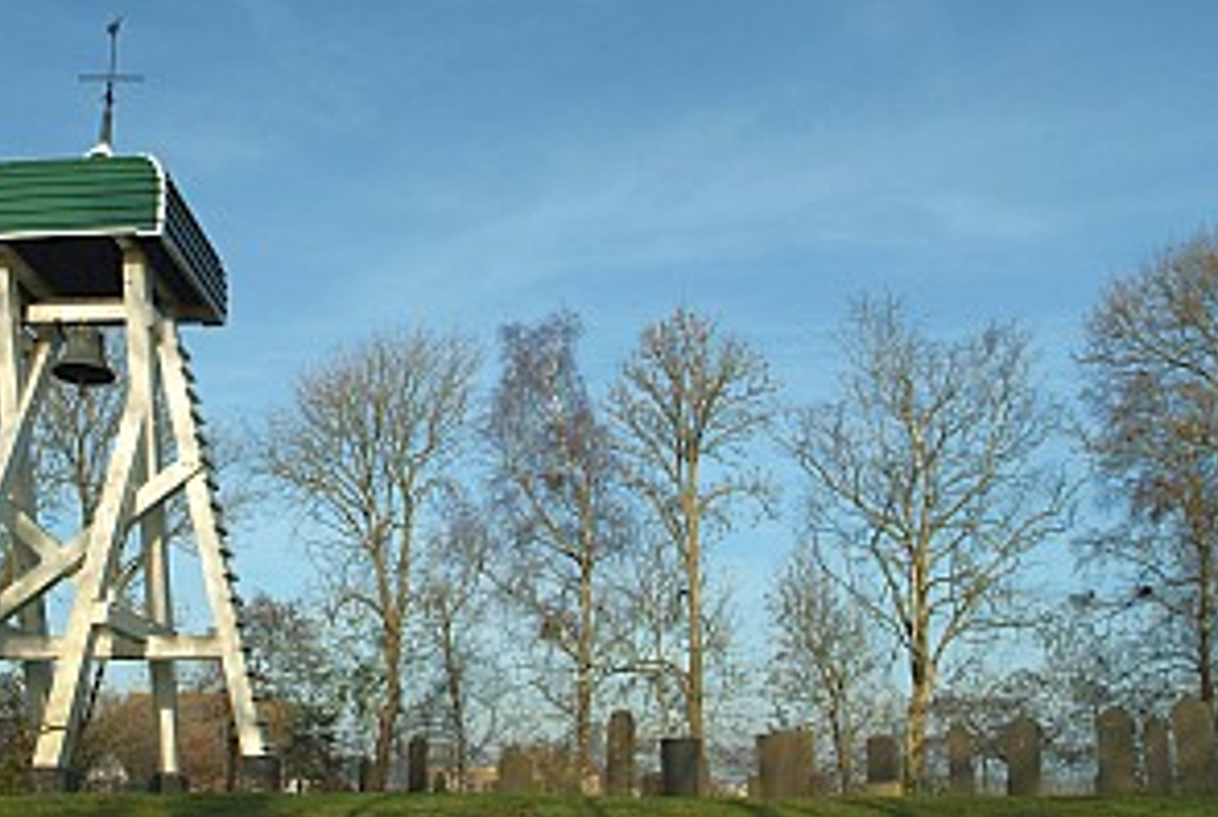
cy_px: 530
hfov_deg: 58.0
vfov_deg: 40.9
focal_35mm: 32
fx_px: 1085
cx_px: 471
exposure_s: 1/500
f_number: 4.8
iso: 100
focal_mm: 14
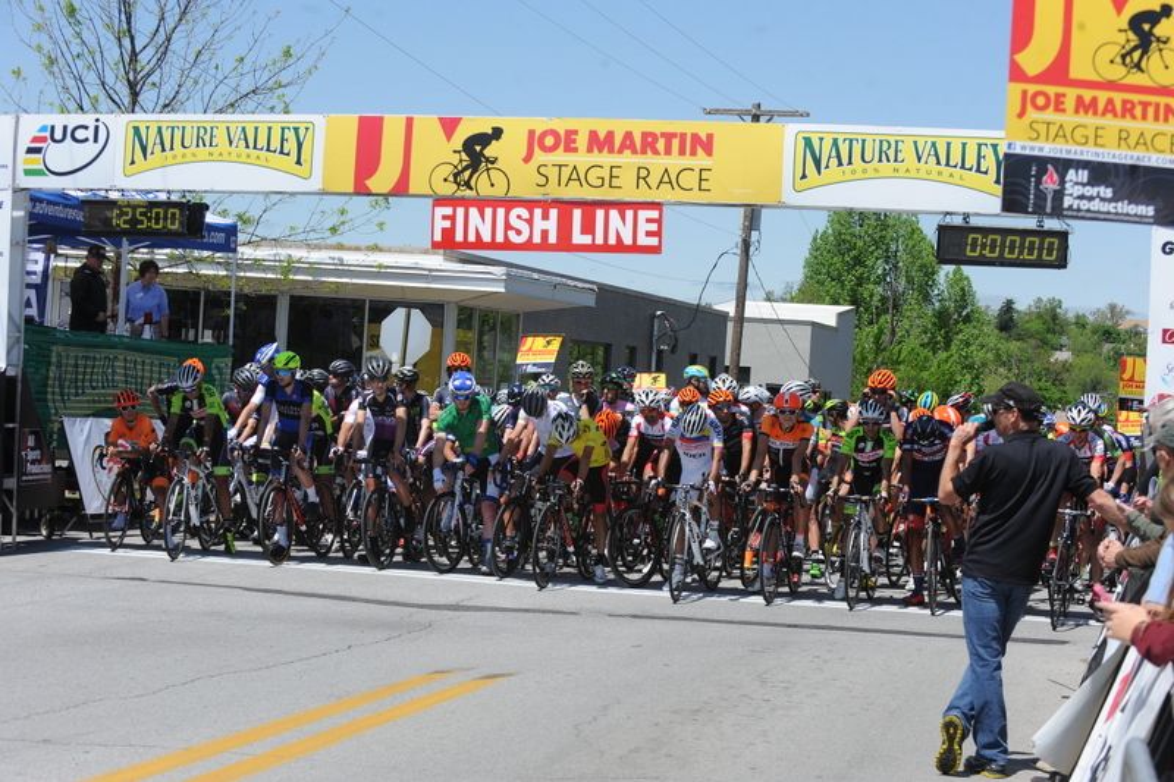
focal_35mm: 70
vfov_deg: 19.4
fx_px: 2282
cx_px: 587
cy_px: 391
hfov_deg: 28.8
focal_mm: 70
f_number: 7.1
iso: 200
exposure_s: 1/640
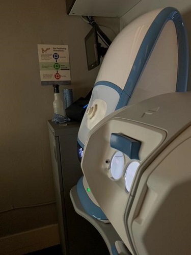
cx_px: 96
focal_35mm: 26
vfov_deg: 67.3
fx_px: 191
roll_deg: +3.6
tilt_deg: -9.5
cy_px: 128
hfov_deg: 53.1
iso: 640
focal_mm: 4.25
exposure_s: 1/30
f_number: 1.8
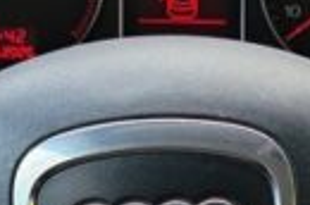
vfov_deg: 7.1
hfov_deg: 10.9
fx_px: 1624
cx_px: 238
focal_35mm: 189
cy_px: 355
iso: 50
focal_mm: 5.4
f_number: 1.6
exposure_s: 1/200
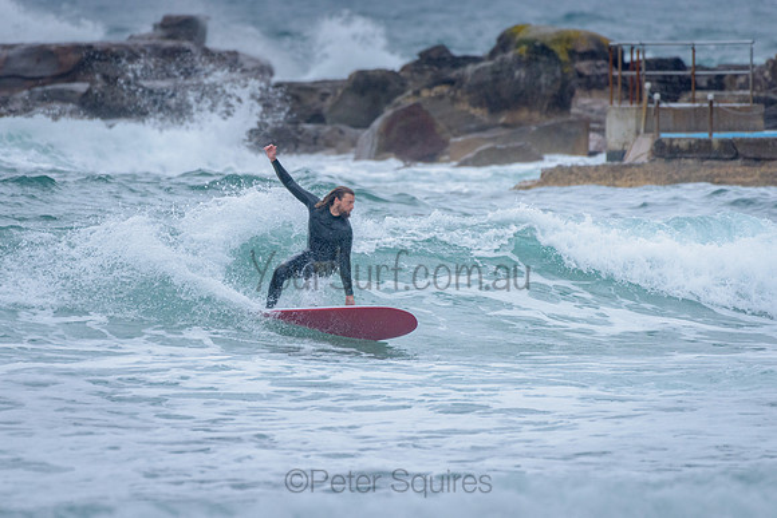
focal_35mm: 613
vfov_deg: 2.2
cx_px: 302
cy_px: 228
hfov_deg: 3.4
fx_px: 13238
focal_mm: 500
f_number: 5.6
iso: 1250
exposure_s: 1/2000
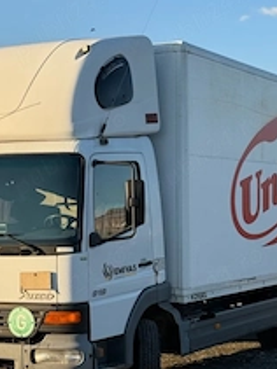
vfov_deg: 21.5
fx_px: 972
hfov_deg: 16.2
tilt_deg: +3.7
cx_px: 105
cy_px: 175
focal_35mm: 91
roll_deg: -2.2
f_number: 1.78
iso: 100
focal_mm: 6.76
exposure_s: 1/1931
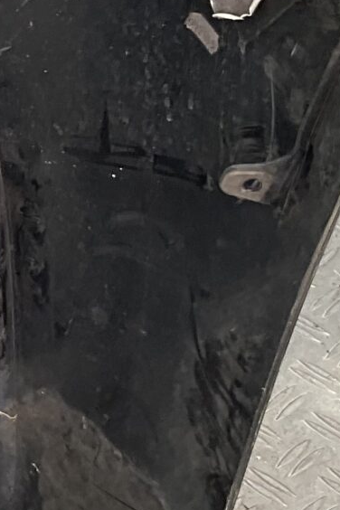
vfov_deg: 14.8
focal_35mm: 137
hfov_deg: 9.1
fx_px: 1941
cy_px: 31
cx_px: -443
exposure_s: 1/120
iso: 16
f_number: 1.8
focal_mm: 3
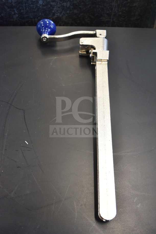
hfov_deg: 40.0
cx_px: 78
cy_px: 117
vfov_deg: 57.2
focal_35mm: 33
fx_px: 214
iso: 1000
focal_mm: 22
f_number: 3.8
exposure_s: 1/40
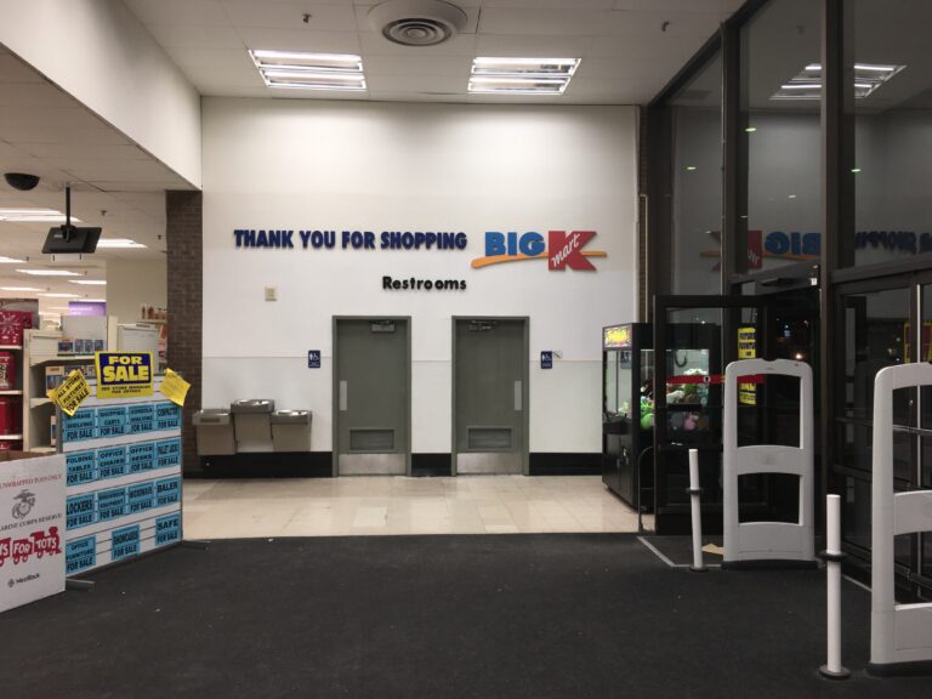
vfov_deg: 48.2
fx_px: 781
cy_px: 350
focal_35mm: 29
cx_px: 466
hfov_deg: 61.7
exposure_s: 1/47
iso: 25
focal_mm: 4.15
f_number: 2.2
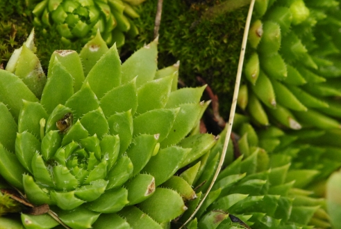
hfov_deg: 9.9
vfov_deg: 6.6
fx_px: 1971
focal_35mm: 208
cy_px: 85
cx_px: 192
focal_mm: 85
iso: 800
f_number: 8
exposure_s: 1/250
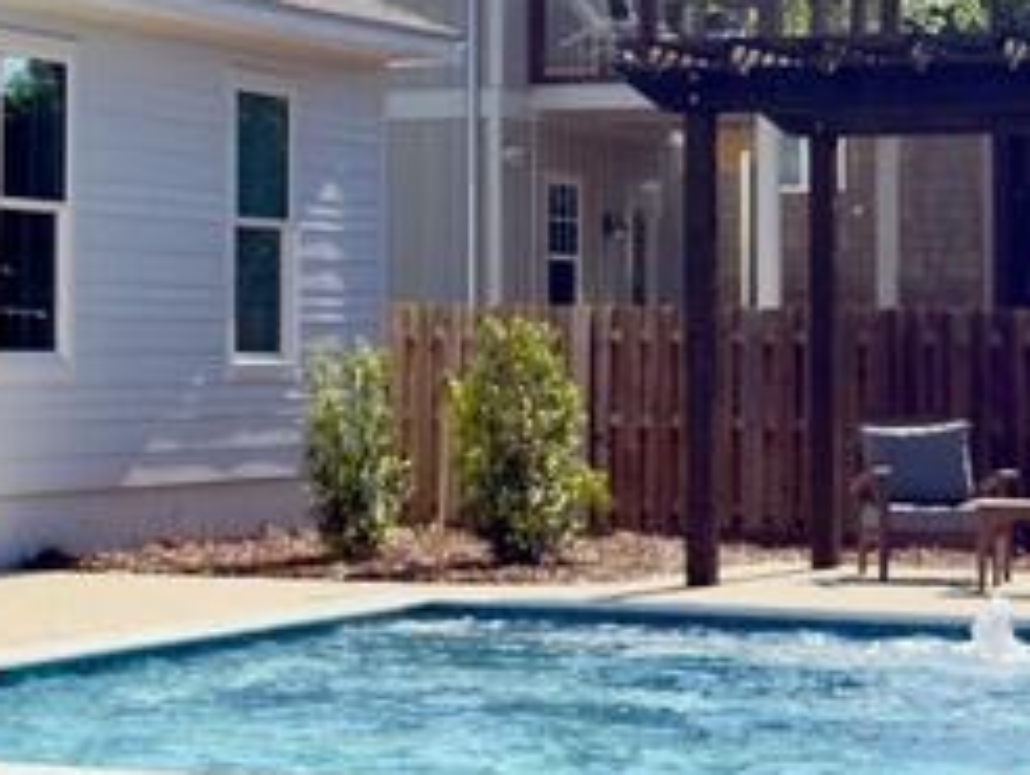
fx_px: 3098
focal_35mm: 104
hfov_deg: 18.0
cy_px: 318
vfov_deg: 14.2
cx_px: -193
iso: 64
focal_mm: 6.76
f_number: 1.78
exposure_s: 1/8264
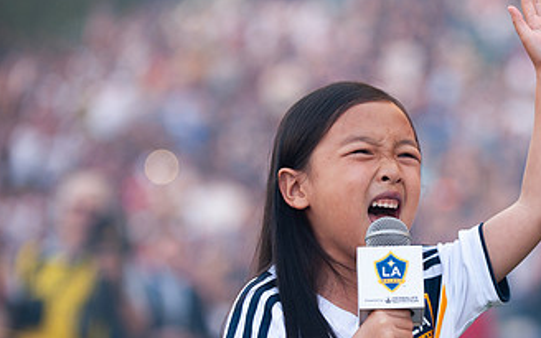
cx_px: 416
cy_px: 247
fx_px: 3081
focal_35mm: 209
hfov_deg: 10.0
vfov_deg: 6.3
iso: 800
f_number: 2.8
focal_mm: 116
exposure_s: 1/1600
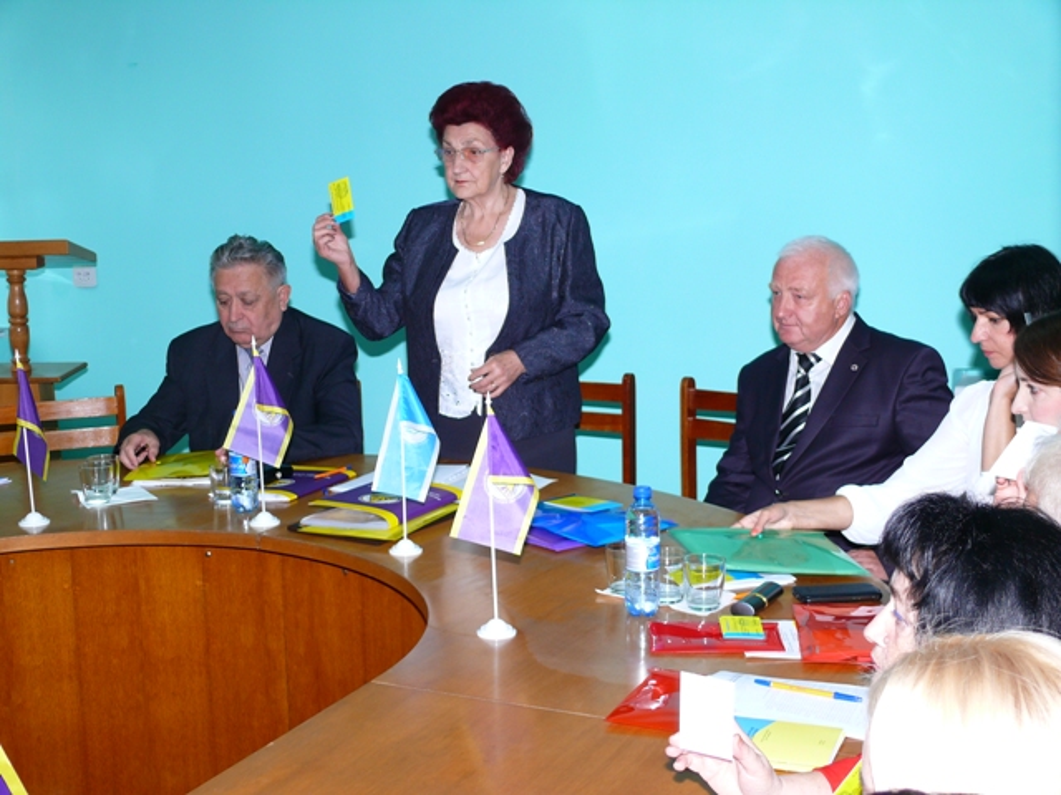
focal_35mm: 55
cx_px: 530
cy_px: 398
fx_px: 1686
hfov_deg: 34.9
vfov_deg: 26.6
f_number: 3.2
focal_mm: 11.6
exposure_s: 1/30
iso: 100
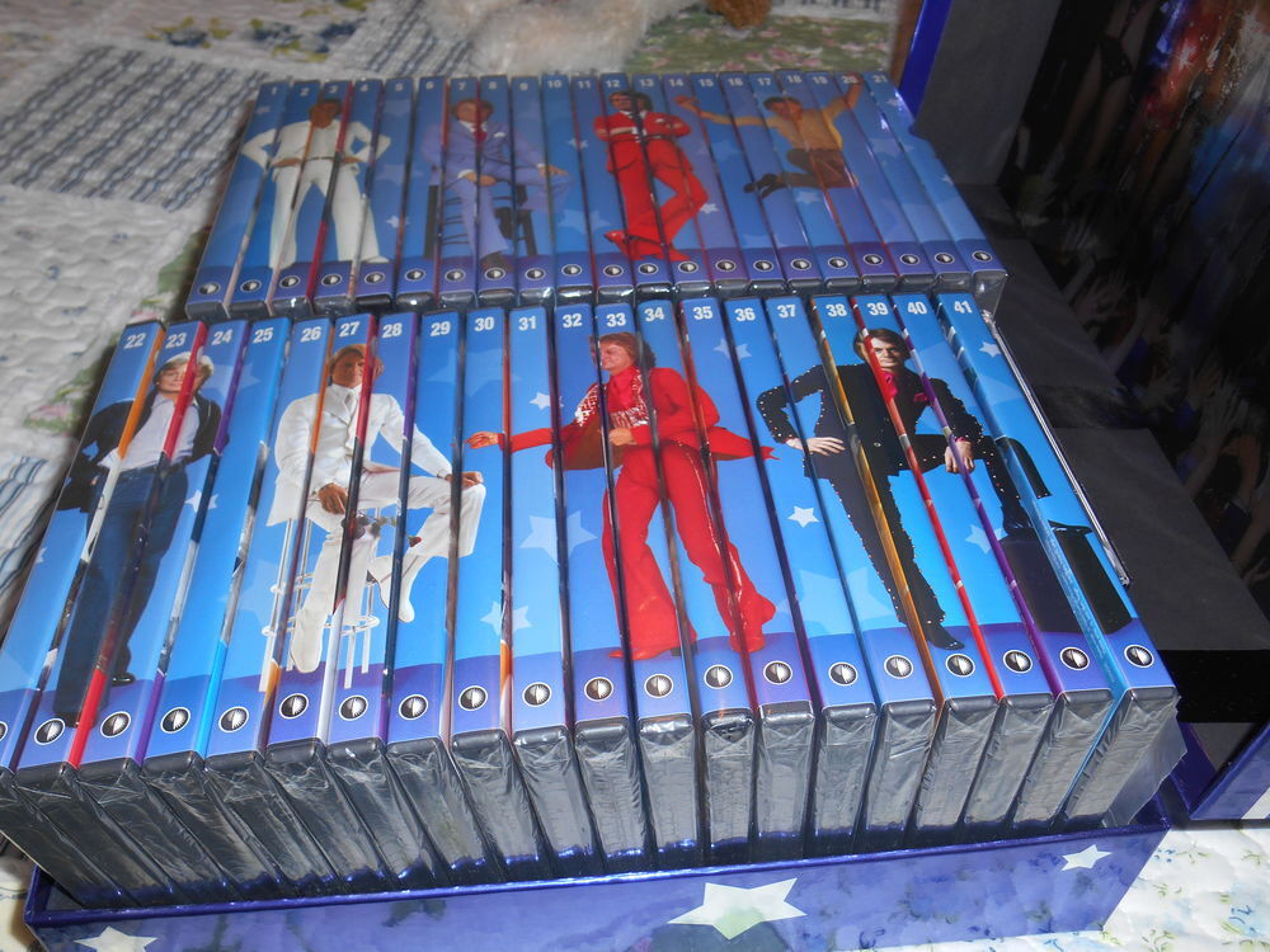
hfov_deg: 58.4
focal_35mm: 31
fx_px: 1137
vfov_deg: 45.4
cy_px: 476
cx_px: 635
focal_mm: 5.5
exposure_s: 1/25
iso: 80
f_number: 3.6
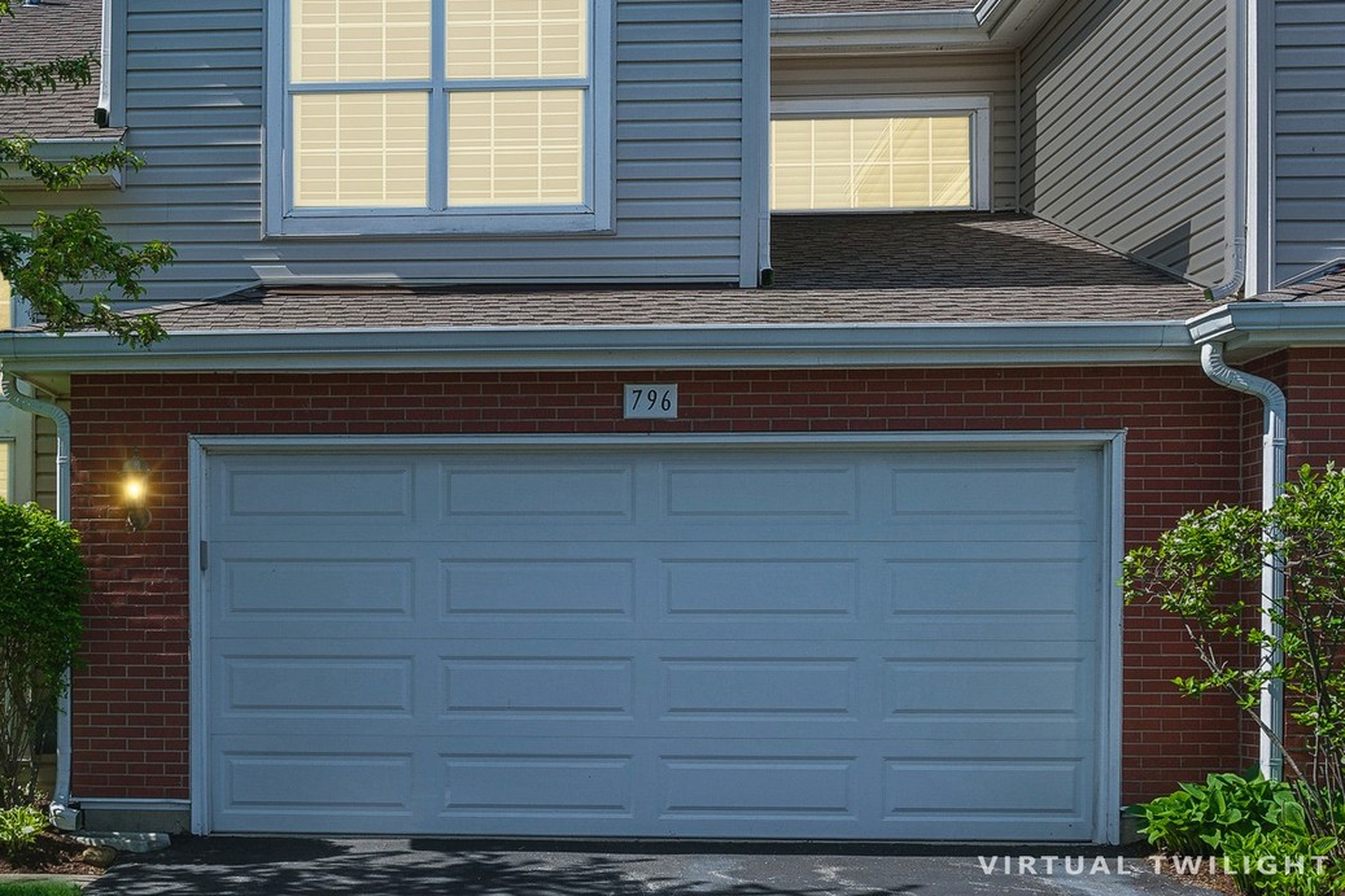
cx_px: 322
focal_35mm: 50
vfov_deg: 26.6
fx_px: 1868
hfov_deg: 38.5
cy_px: 213
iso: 200
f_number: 8
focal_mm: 32
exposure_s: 1/500
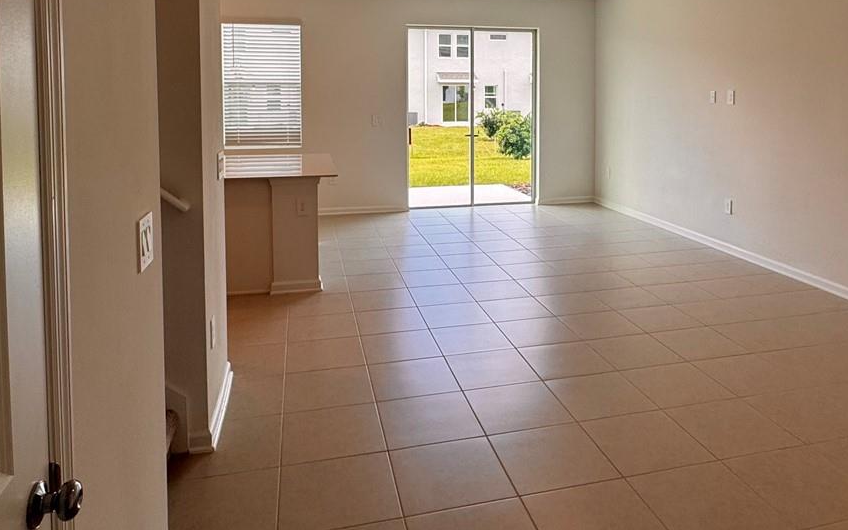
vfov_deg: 42.9
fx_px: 647
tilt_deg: -2.4
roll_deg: +0.5
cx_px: 474
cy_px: 123
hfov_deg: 66.2
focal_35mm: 28
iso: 40
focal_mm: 2.22
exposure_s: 1/125
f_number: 2.2
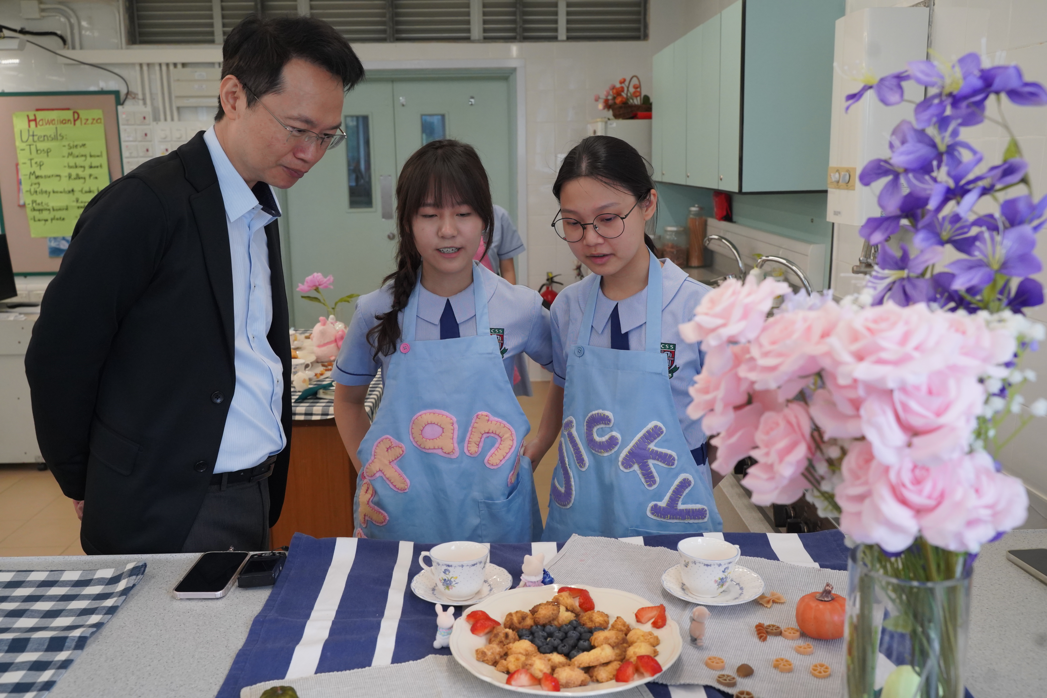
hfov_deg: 57.2
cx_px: 524
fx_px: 960
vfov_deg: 40.0
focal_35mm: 33
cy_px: 349
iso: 2500
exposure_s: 1/320
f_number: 5.6
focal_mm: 33
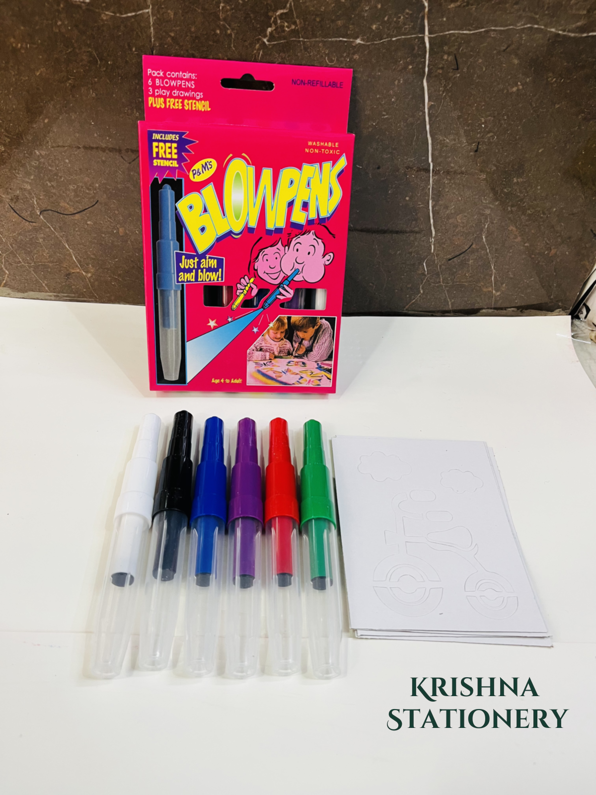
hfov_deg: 53.1
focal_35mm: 26
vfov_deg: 67.3
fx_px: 597
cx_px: 298
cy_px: 398
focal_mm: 5.1
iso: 125
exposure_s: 1/50
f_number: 1.6
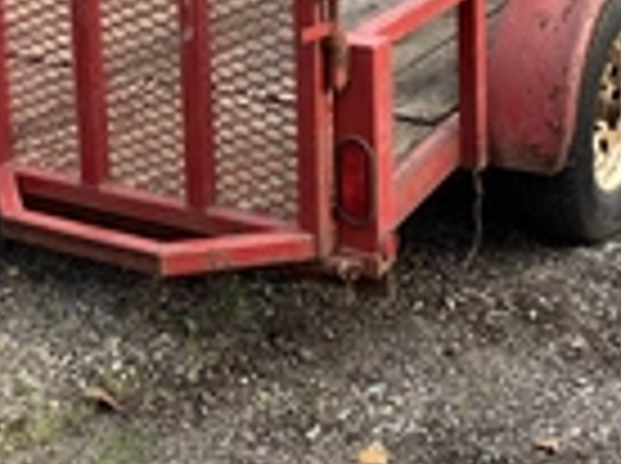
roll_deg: +3.3
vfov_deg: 16.0
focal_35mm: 90
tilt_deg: -14.9
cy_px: -32
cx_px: 207
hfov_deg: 21.7
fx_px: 1612
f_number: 2.4
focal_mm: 3.3
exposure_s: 1/120
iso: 32
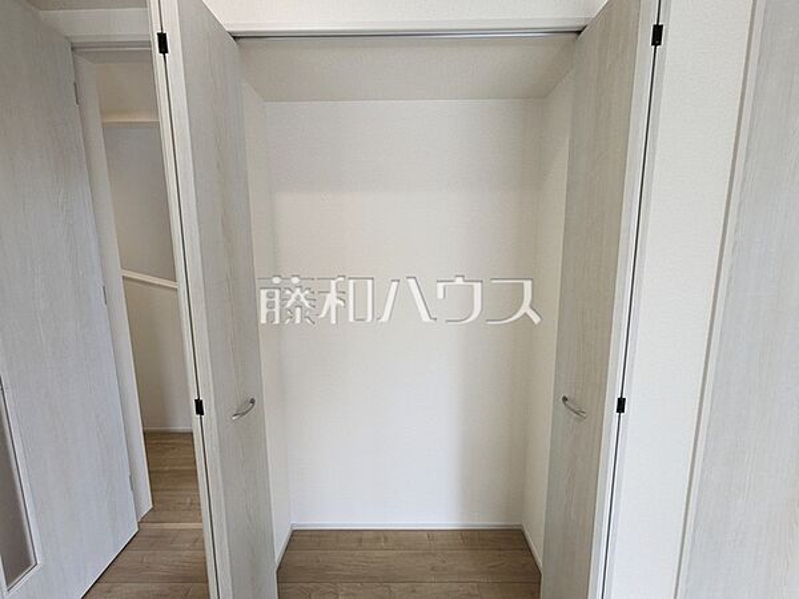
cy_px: 300
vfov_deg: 85.7
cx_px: 400
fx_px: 323
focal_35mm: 14
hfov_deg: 102.1
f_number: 2.2
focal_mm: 1.83
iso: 169
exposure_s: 1/100
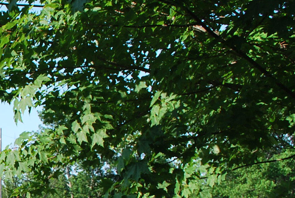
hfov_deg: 19.5
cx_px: -134
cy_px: 213
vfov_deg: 14.6
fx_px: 756
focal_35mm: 92
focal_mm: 18
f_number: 7.1
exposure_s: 1/200
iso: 100
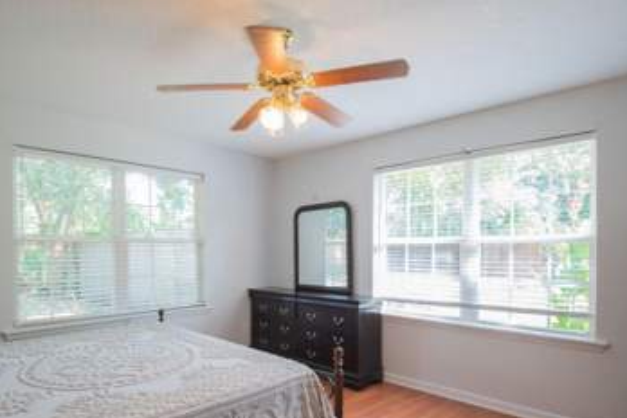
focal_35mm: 21
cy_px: 258
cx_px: 272
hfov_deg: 80.8
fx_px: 366
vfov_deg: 58.8
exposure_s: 1/160
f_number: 4.5
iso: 1250
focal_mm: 10
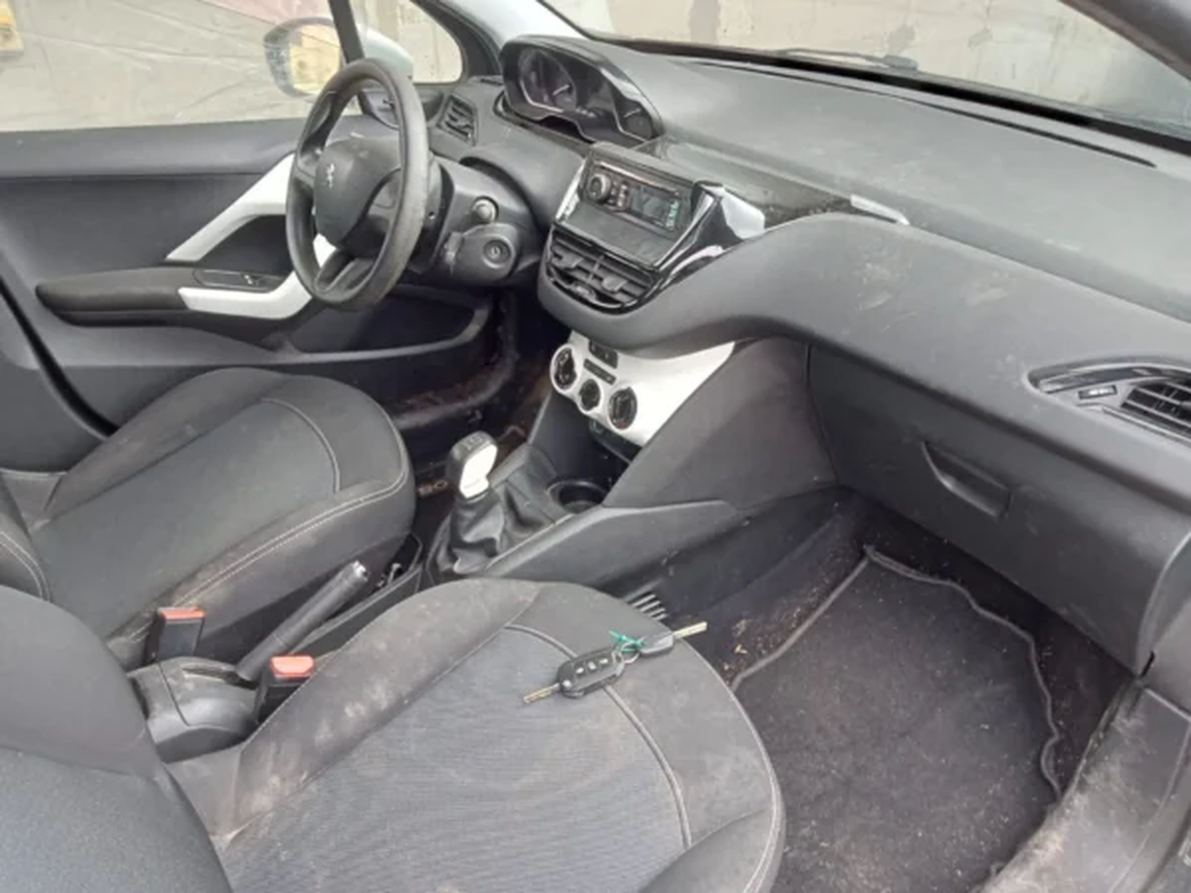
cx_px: 596
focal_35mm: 28
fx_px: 963
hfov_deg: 63.4
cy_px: 446
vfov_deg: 49.7
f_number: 2.2
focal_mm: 3.46
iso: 120
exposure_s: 1/50
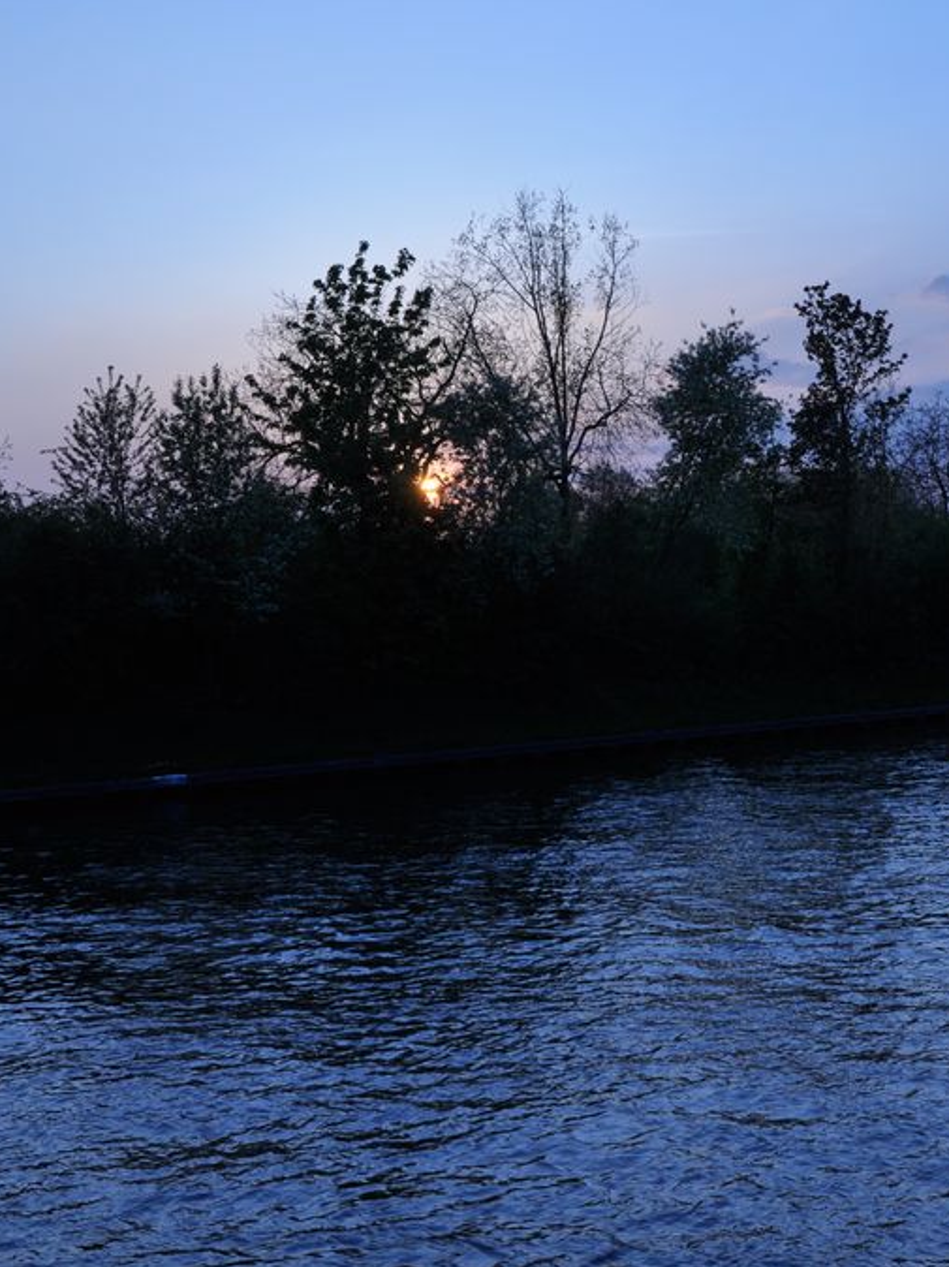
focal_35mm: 55
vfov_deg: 35.1
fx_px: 2002
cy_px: 632
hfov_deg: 26.3
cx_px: 735
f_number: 8
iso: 200
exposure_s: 1/250
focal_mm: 25
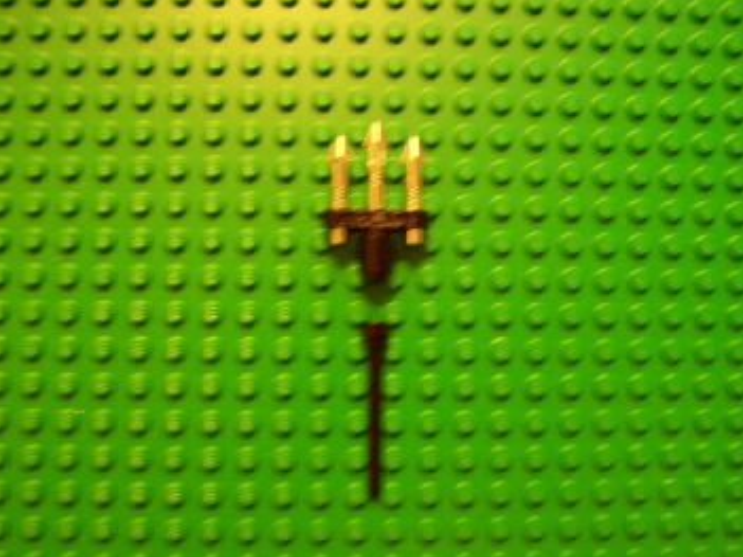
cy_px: 298
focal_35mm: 41
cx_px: 373
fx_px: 880
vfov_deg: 35.1
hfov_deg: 45.8
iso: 160
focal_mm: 6
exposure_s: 1/8
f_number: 2.7
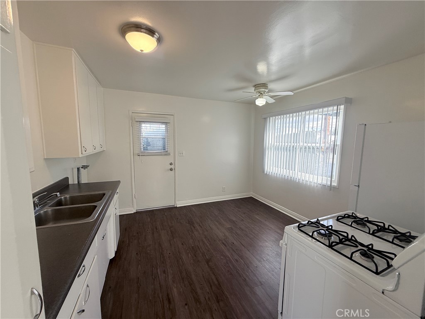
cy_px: 160
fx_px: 172
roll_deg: -0.8
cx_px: 212
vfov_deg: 85.7
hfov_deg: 102.1
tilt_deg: -6.2
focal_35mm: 14
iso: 64
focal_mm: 2.22
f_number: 2.2
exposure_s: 1/155
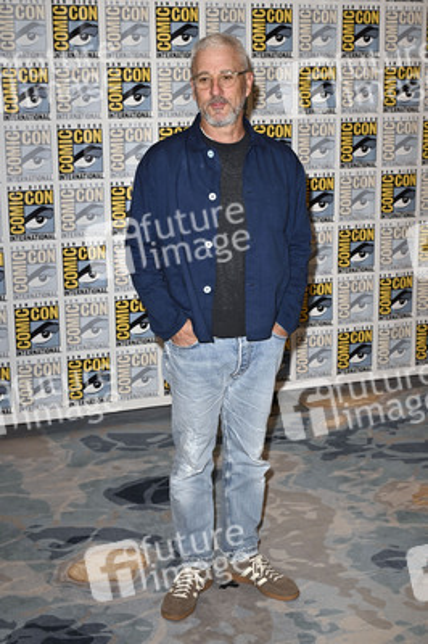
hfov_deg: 28.6
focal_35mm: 47
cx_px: 214
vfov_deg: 41.9
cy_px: 322
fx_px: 840
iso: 2500
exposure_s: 1/250
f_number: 5.6
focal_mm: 47
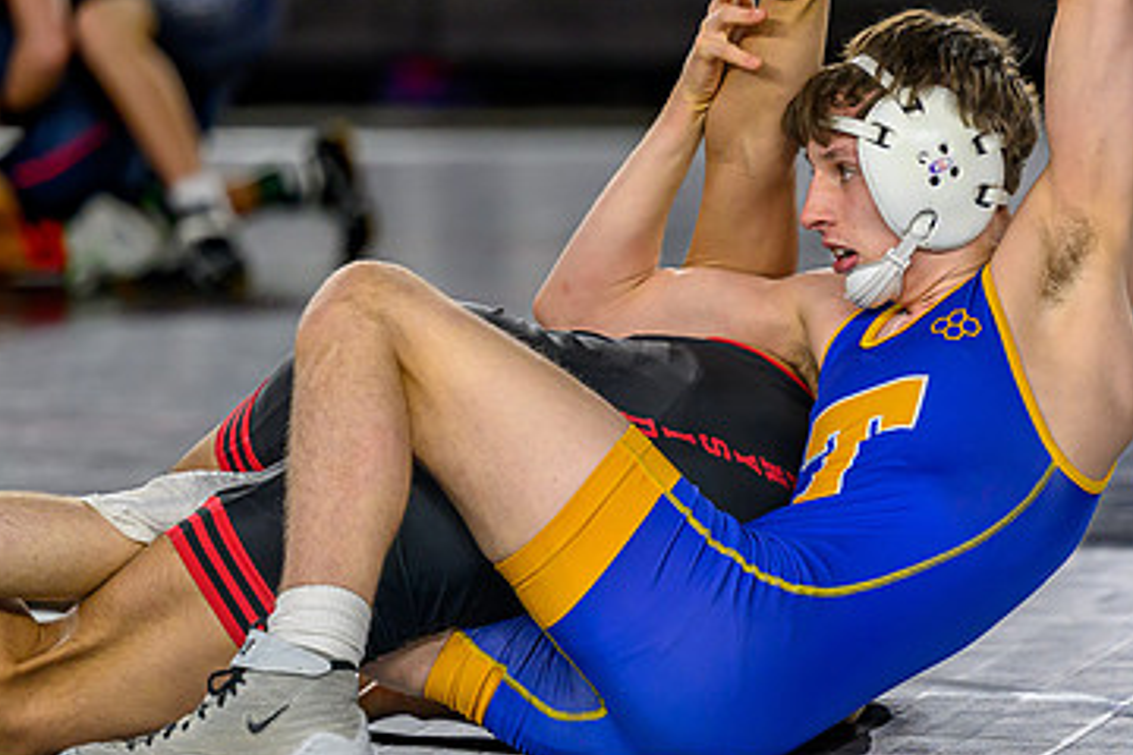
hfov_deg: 6.5
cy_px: 404
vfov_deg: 4.4
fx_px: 9913
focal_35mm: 315
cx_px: 882
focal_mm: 150
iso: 900
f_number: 2.8
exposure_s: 1/800
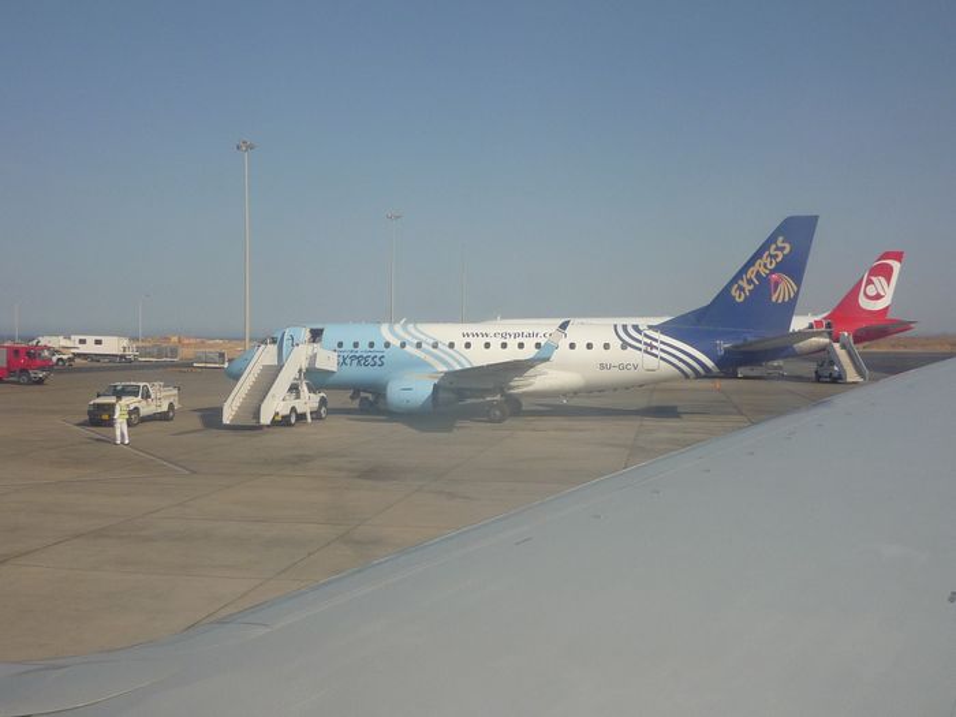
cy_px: 358
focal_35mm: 38
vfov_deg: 37.7
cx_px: 478
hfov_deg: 49.0
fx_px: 1049
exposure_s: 1/800
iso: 100
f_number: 4.5
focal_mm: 4.4
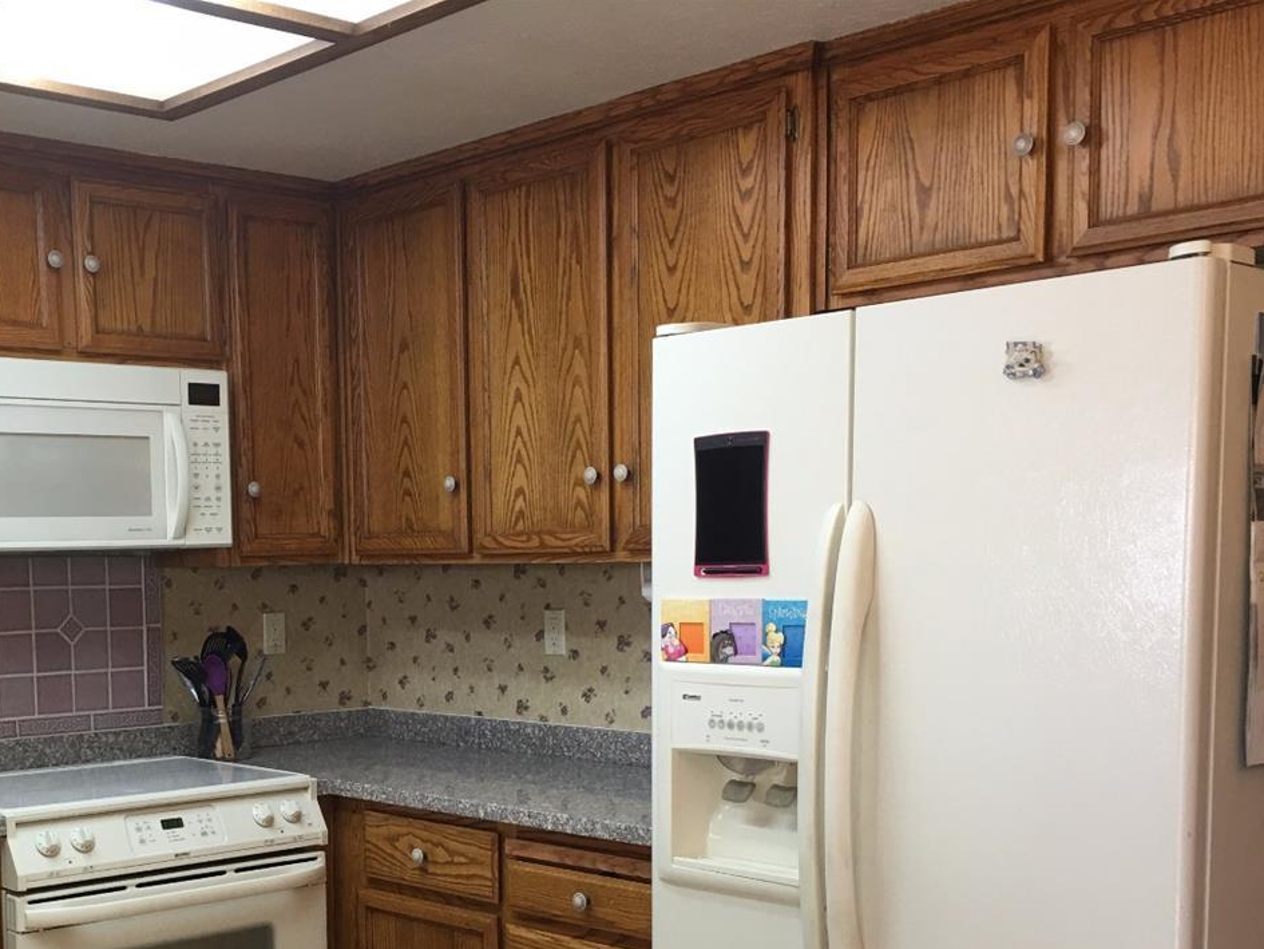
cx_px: 411
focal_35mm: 46
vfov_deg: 30.8
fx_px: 1680
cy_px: 751
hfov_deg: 40.7
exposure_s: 1/15
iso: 25
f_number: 2.2
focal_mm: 4.15
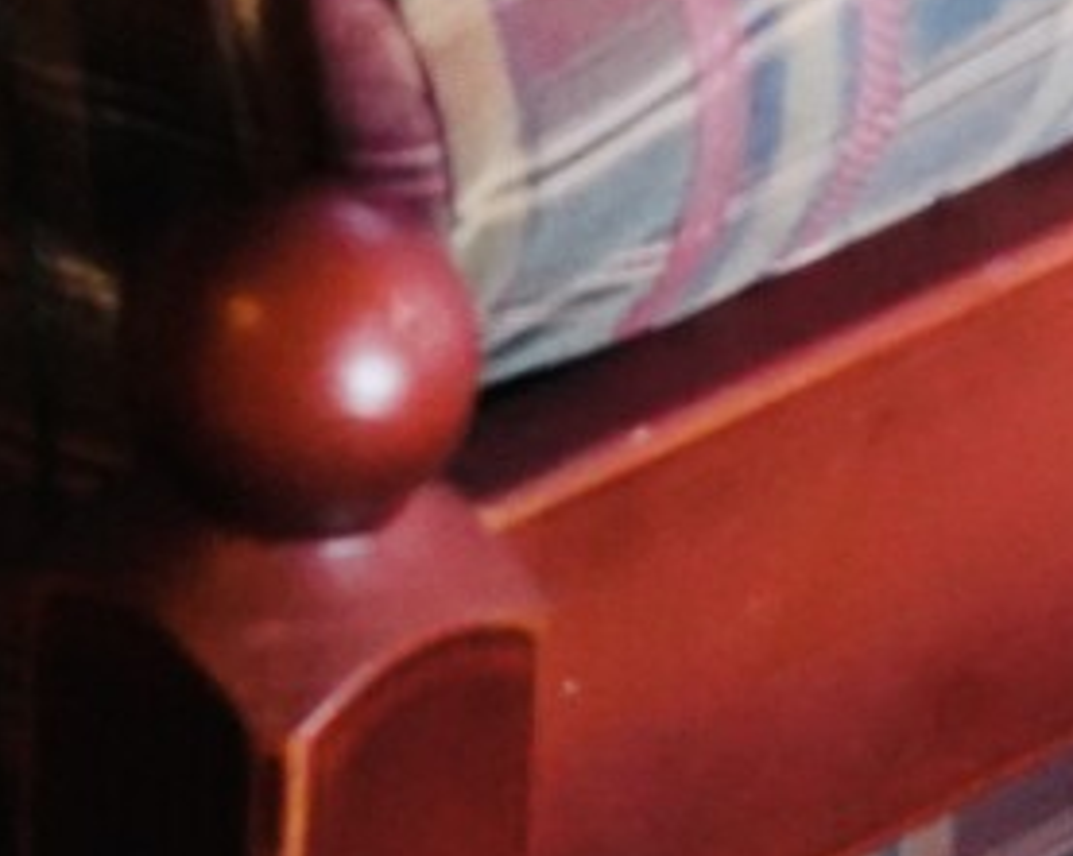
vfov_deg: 5.8
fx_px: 7709
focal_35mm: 243
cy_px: -2024
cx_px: -775
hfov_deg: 7.7
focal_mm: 28
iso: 5000
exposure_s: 1/160
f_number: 3.5
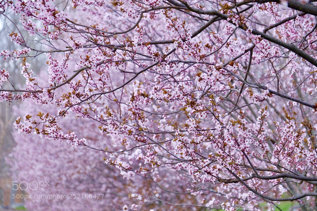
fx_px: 1241
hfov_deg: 14.6
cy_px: 106
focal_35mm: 141
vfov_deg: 9.7
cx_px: 159
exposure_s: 1/60
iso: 640
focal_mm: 93.2
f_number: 5.6
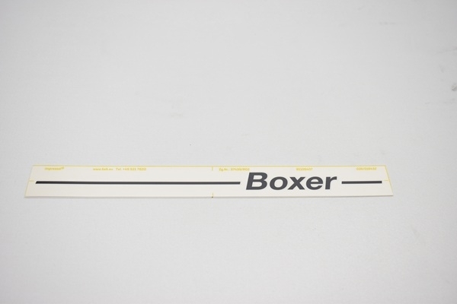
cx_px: 228
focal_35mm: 36
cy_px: 152
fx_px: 457
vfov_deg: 36.9
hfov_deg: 53.1
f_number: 5
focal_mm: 24
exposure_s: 1/13
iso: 100
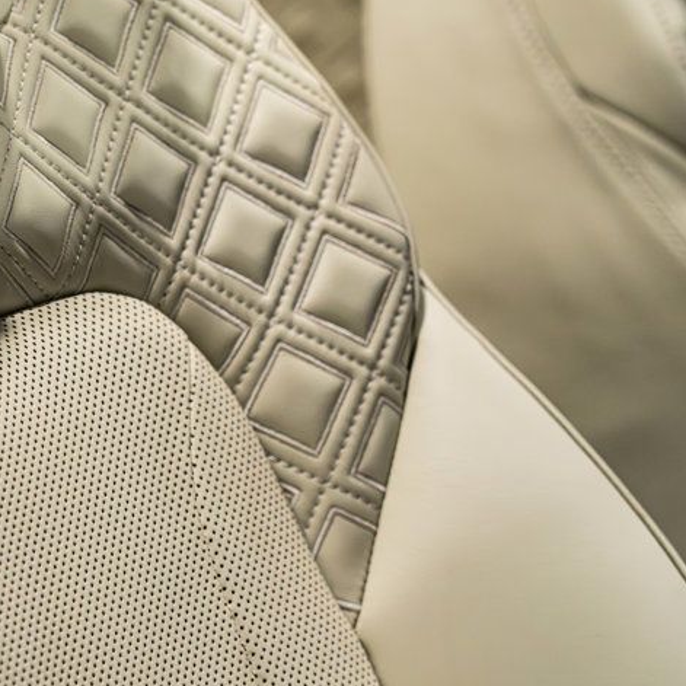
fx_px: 4058
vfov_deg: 9.7
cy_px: 298
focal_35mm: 181
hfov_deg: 9.6
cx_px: 36
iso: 1600
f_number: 4
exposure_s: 1/125
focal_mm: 98
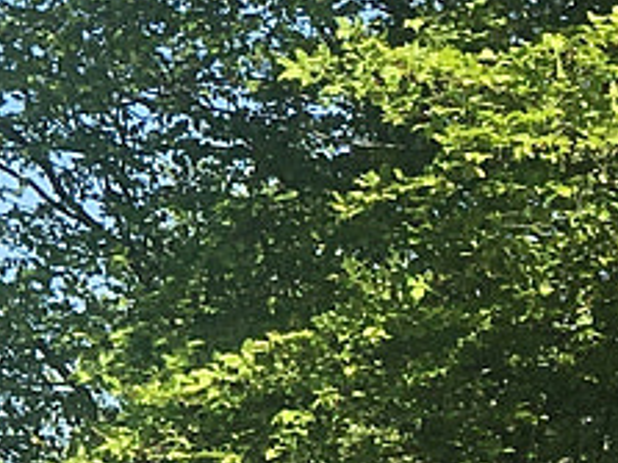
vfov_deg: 7.1
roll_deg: +0.6
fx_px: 3711
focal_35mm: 208
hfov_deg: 8.5
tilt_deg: +5.2
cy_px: 380
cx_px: -962
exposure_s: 1/1099
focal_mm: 4.15
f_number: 2.2
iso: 25
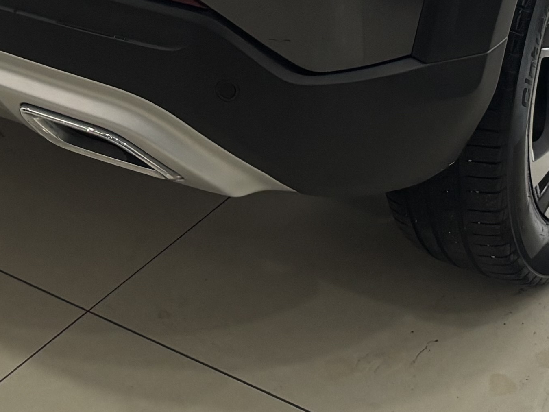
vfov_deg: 12.0
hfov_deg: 17.9
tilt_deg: -14.3
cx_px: 204
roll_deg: -0.8
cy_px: -411
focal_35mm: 110
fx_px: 1745
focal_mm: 5.96
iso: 100
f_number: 1.6
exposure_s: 1/60
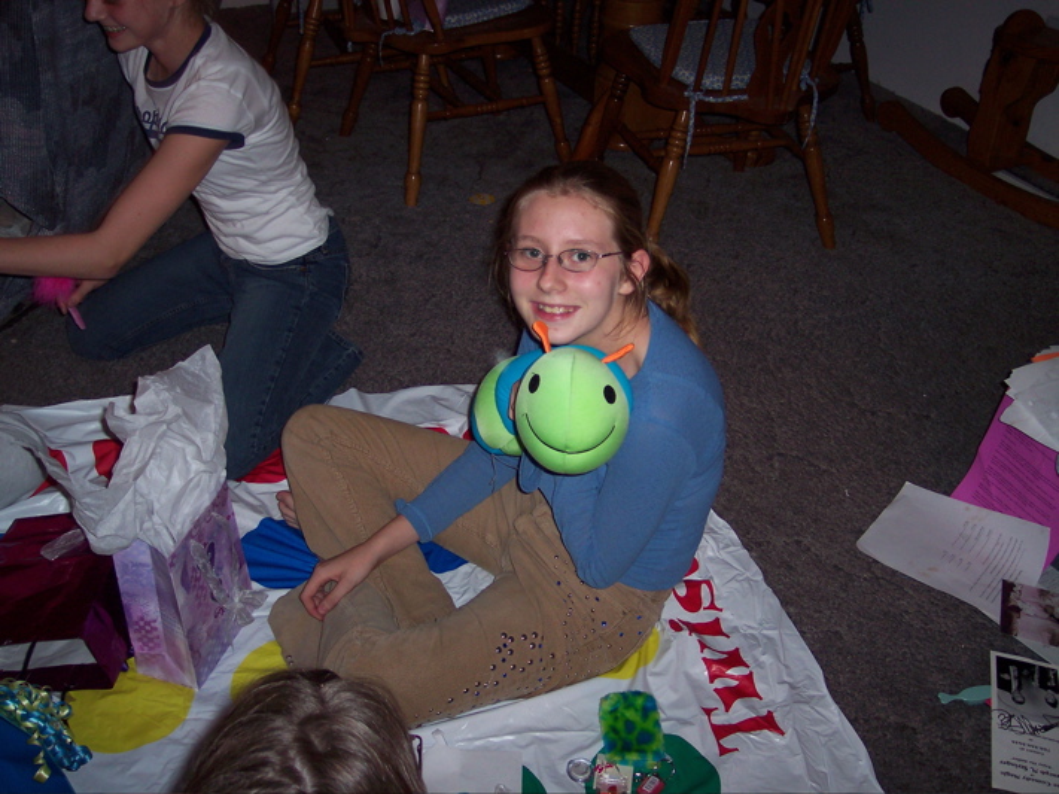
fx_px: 1162
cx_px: 530
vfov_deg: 37.7
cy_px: 397
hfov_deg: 49.0
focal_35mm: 38
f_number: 2.8
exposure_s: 1/30
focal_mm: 8
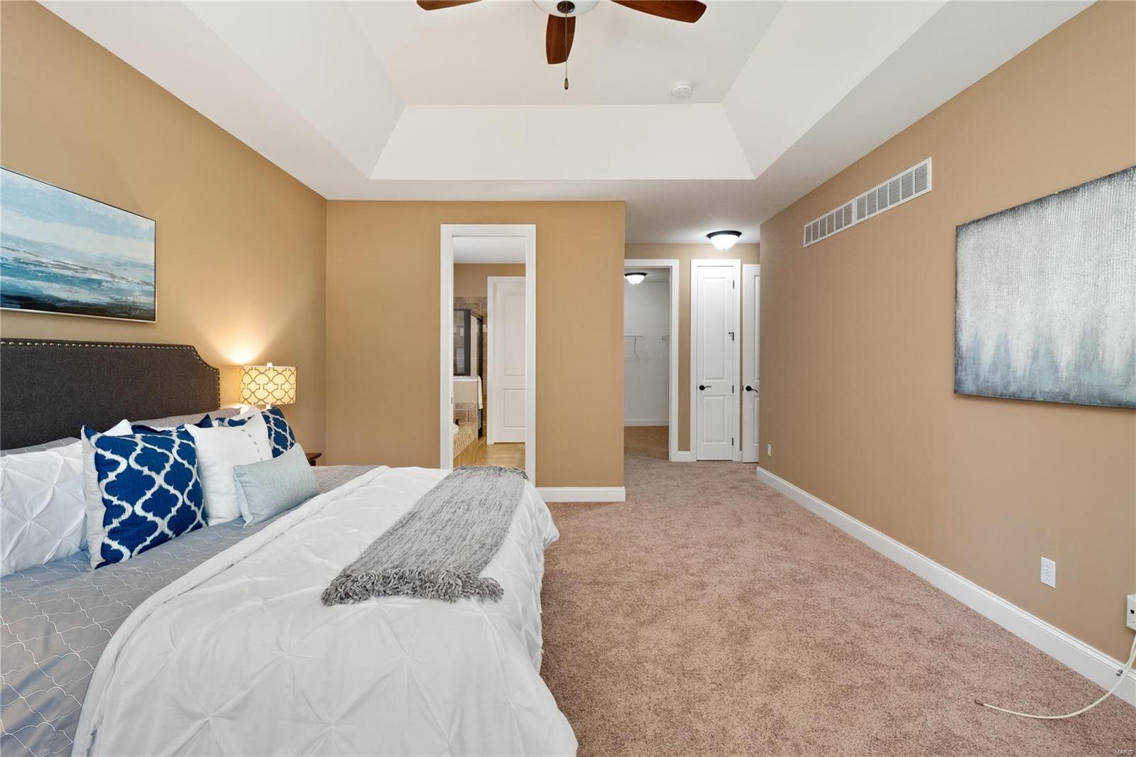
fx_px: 505
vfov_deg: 73.7
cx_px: 568
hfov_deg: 96.7
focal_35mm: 16
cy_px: 378
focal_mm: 8
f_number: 8
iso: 800
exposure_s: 1/1.67
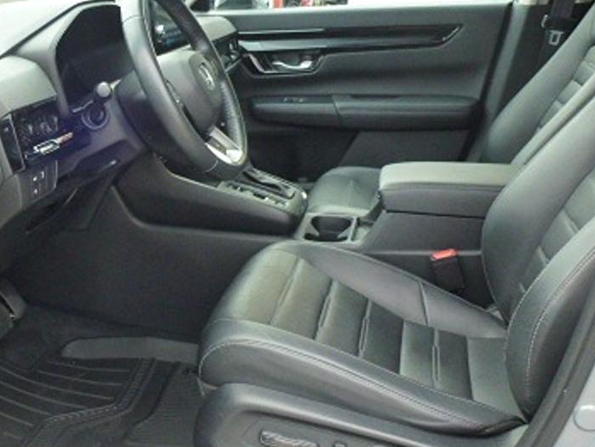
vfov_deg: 32.9
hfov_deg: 40.8
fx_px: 757
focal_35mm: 44
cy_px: 219
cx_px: 101
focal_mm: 4.3
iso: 400
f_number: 3.3
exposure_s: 1/60
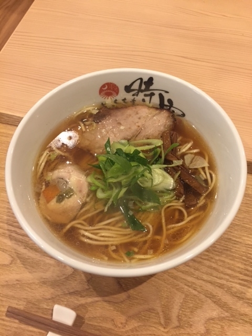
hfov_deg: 48.2
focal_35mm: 29
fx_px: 281
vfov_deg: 61.7
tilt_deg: -59.8
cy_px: 168
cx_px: 126
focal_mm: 4.15
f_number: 2.2
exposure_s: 1/30
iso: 160
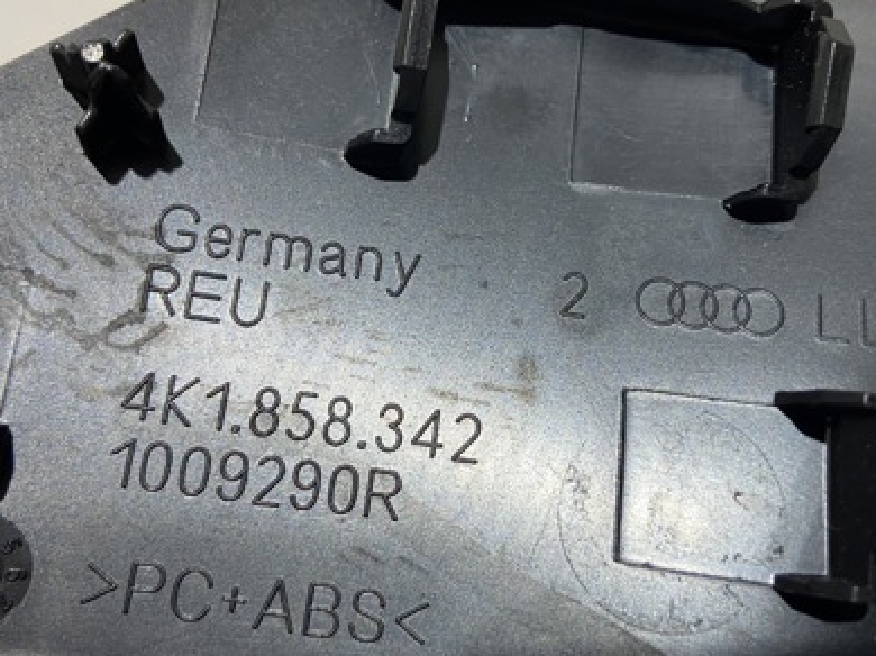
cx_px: 537
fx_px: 1037
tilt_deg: -48.0
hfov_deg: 45.5
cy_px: 304
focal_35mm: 41
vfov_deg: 35.1
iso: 125
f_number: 1.8
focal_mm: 4.25
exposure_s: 1/50
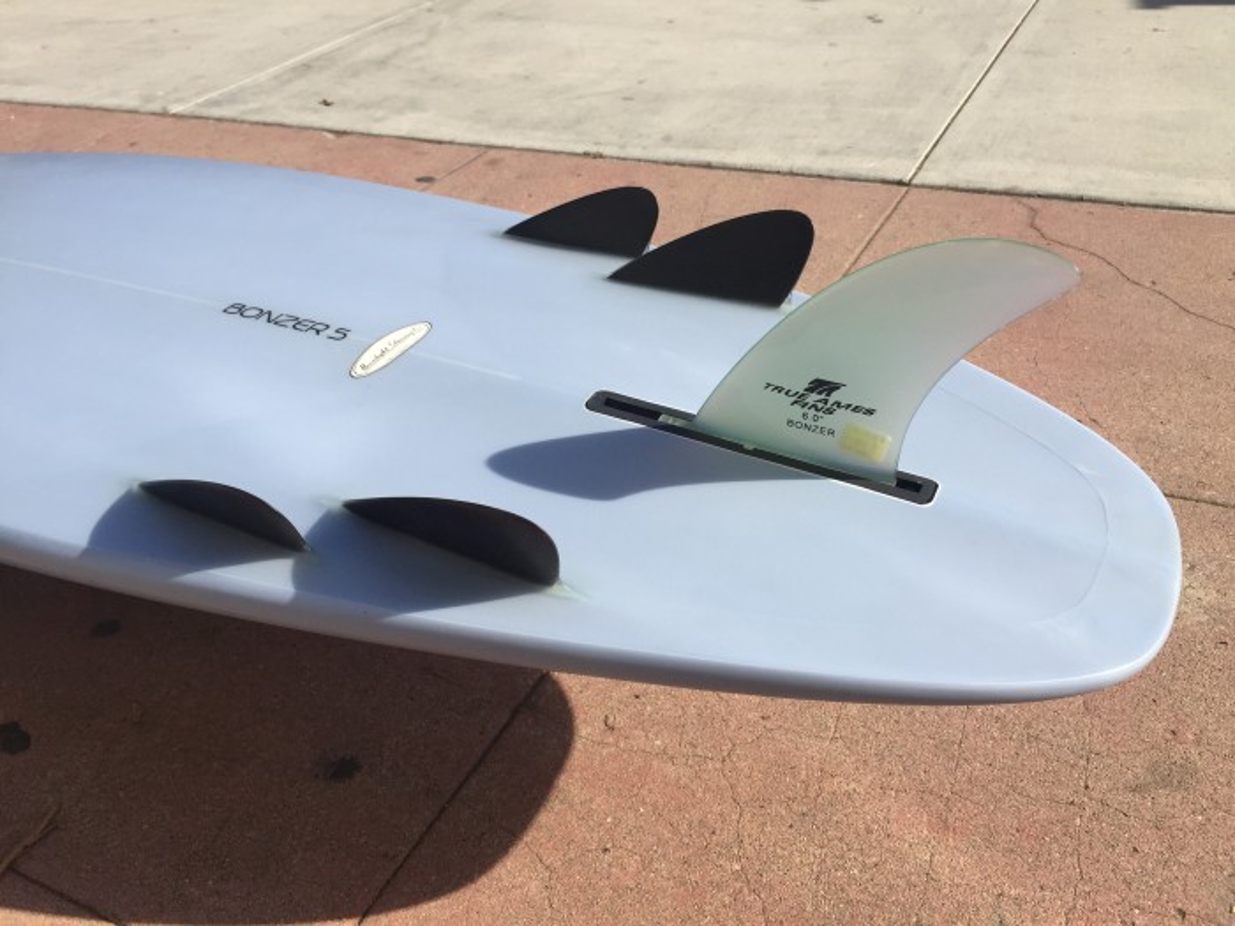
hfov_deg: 61.7
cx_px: 618
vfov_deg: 48.2
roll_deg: +5.0
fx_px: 1035
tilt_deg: -34.4
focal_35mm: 29
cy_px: 463
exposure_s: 1/1364
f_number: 2.2
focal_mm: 4.15
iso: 32
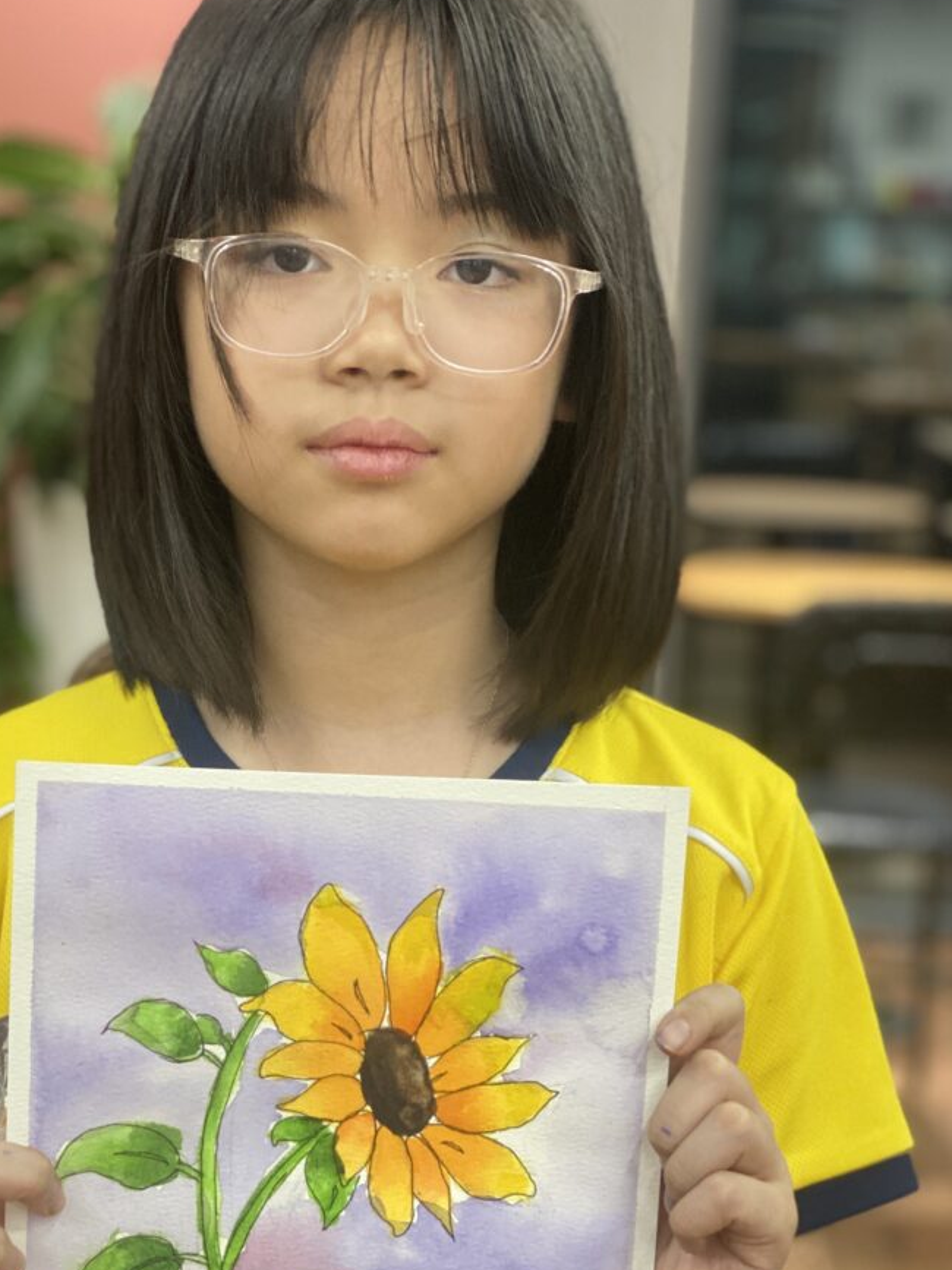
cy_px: 884
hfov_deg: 18.4
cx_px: 302
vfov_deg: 24.3
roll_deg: -2.8
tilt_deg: -12.5
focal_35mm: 80
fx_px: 2934
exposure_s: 1/100
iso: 200
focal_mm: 6
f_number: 2
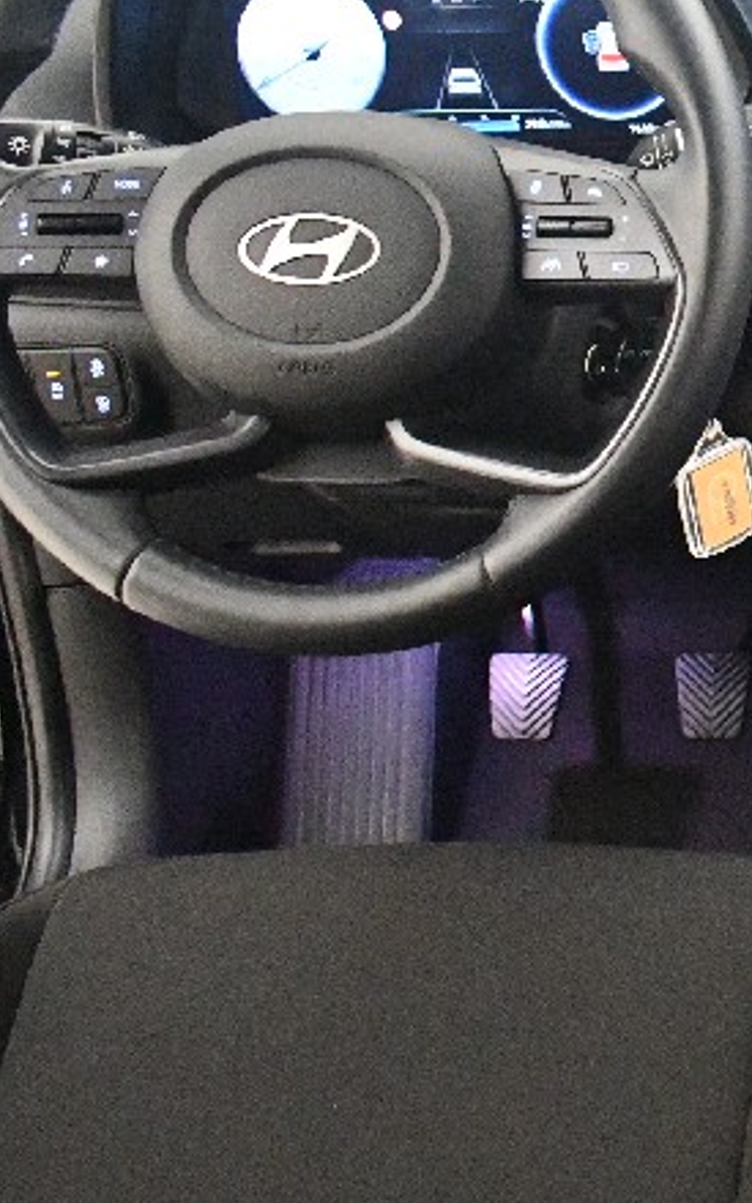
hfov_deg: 18.1
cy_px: 485
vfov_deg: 31.9
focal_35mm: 64
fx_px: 2099
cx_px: 1127
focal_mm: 18
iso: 12800
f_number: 3.5
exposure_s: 1/40
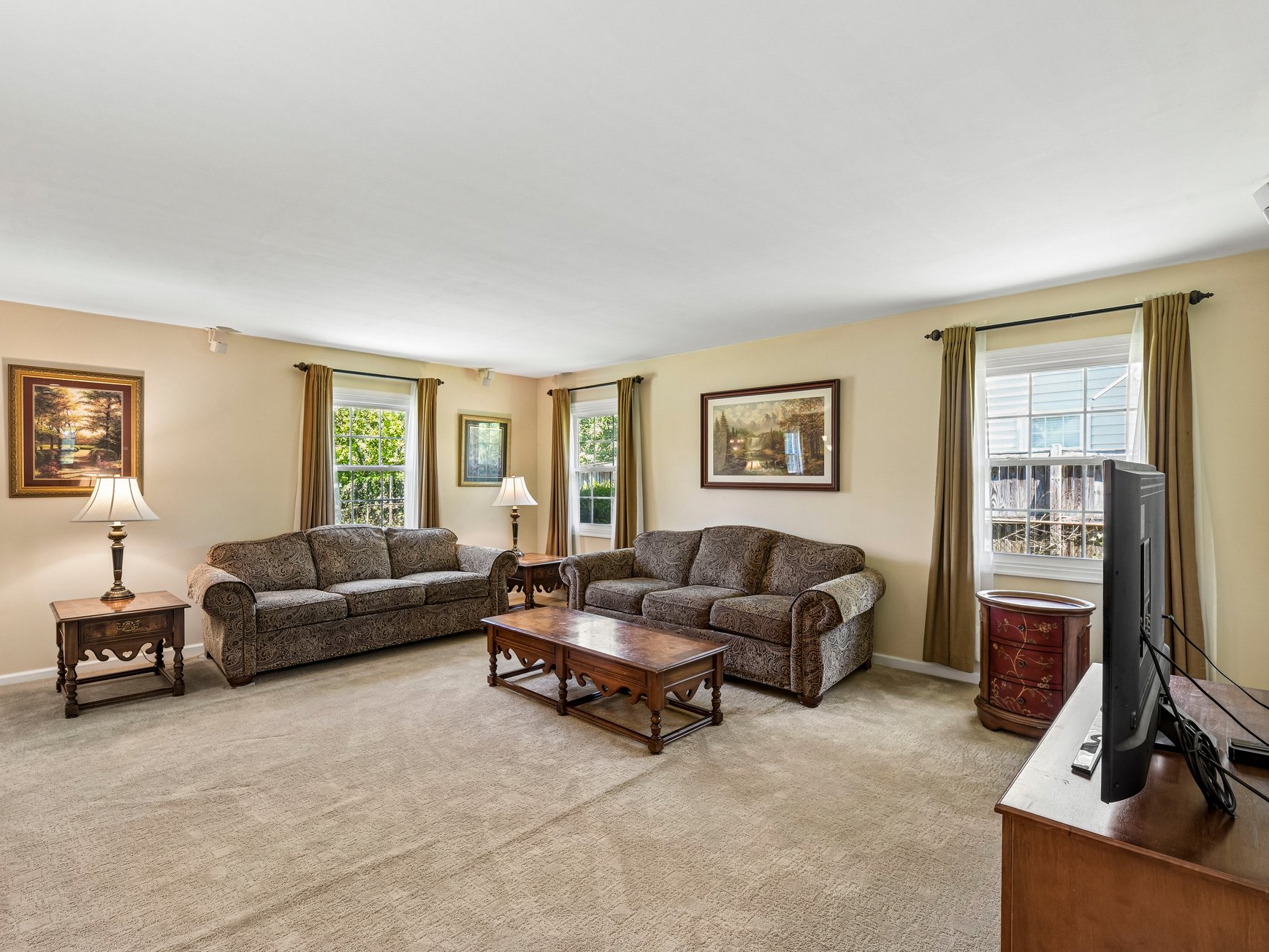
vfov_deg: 74.7
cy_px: 488
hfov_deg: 91.0
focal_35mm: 17
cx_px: 603
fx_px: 623
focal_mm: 15
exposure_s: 1/8
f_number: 8
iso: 400
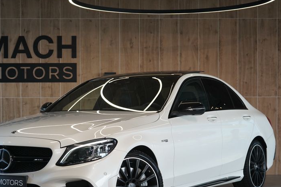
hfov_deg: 23.1
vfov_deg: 15.5
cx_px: 112
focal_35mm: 88
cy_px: 132
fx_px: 687
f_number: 5
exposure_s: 1/160
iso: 1250
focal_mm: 60
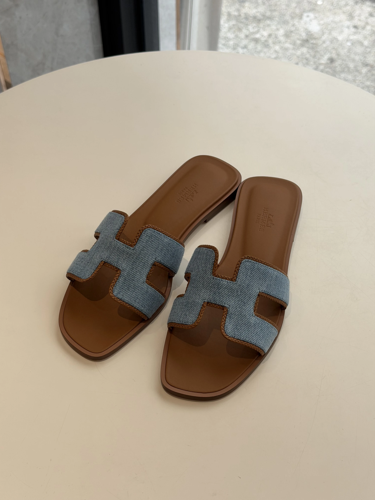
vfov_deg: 39.7
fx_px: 693
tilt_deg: -50.6
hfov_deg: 30.3
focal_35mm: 48
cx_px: 188
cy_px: 250
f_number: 1.78
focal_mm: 6.76
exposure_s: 1/146
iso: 50
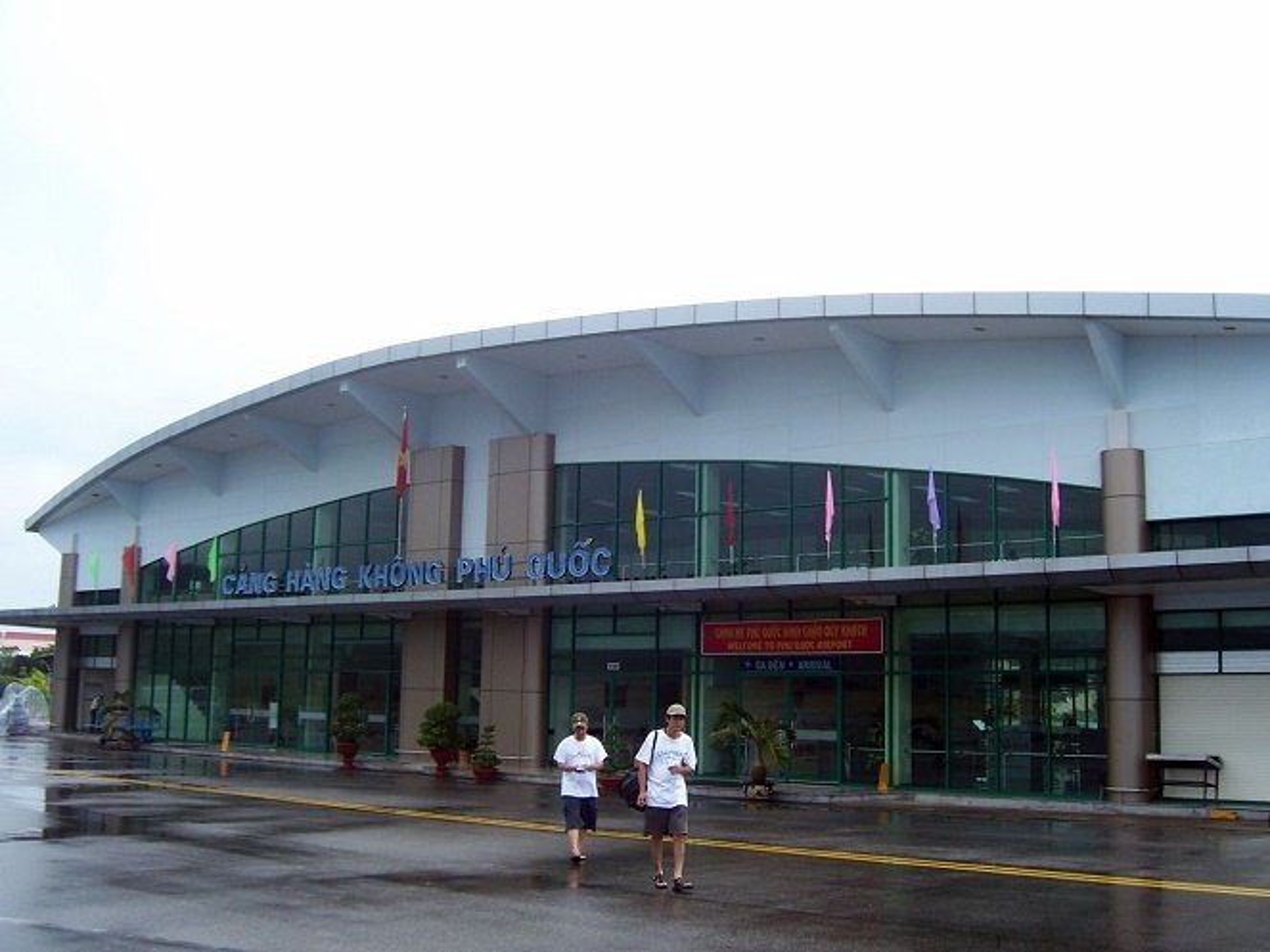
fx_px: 1321
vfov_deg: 39.6
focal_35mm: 36
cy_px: 476
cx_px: 635
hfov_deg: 51.4
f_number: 2.8
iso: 80
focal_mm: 6.2
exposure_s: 1/400
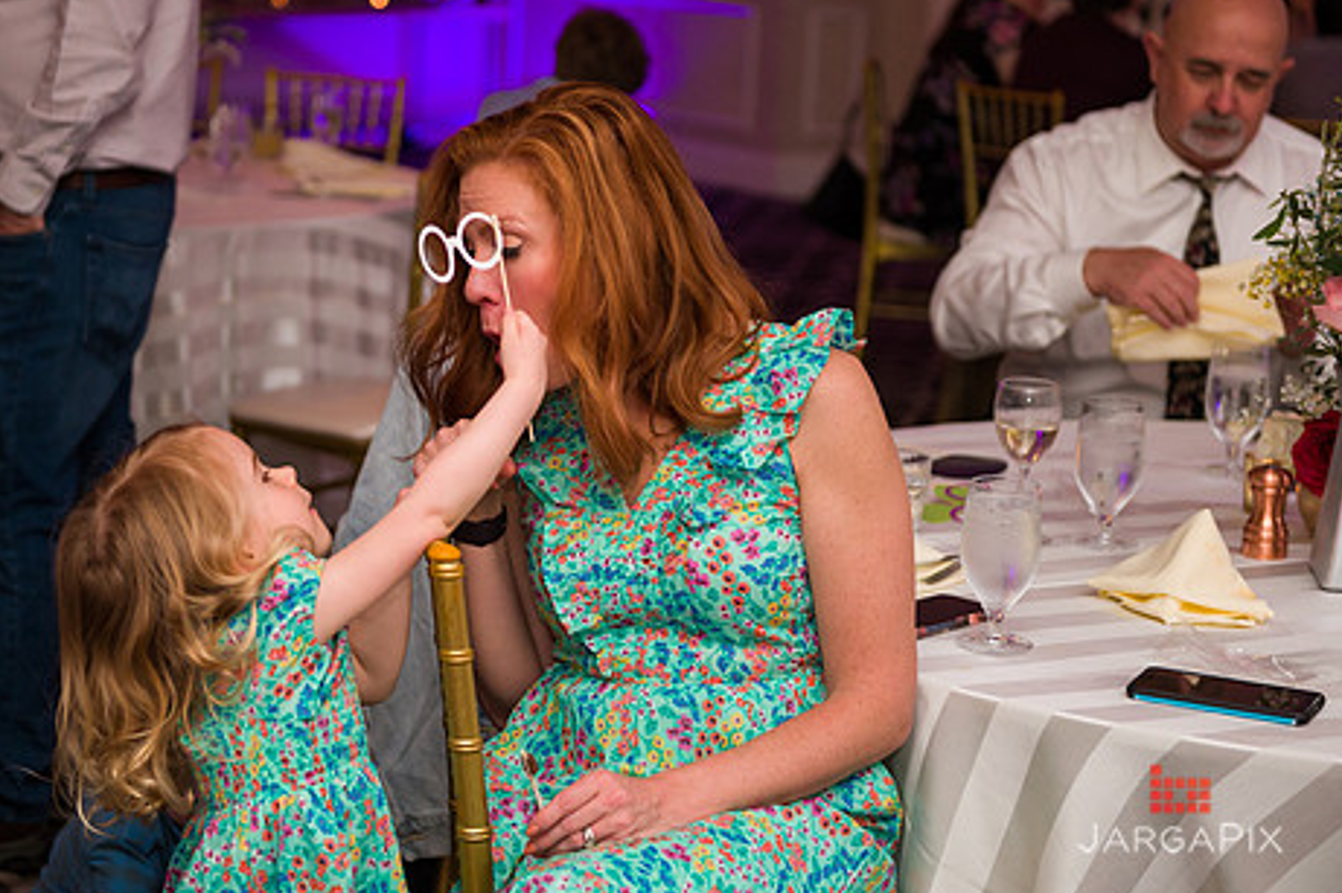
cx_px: 512
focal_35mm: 78
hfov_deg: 25.9
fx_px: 2906
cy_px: 355
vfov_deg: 17.5
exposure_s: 1/200
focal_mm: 62
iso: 1250
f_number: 3.2
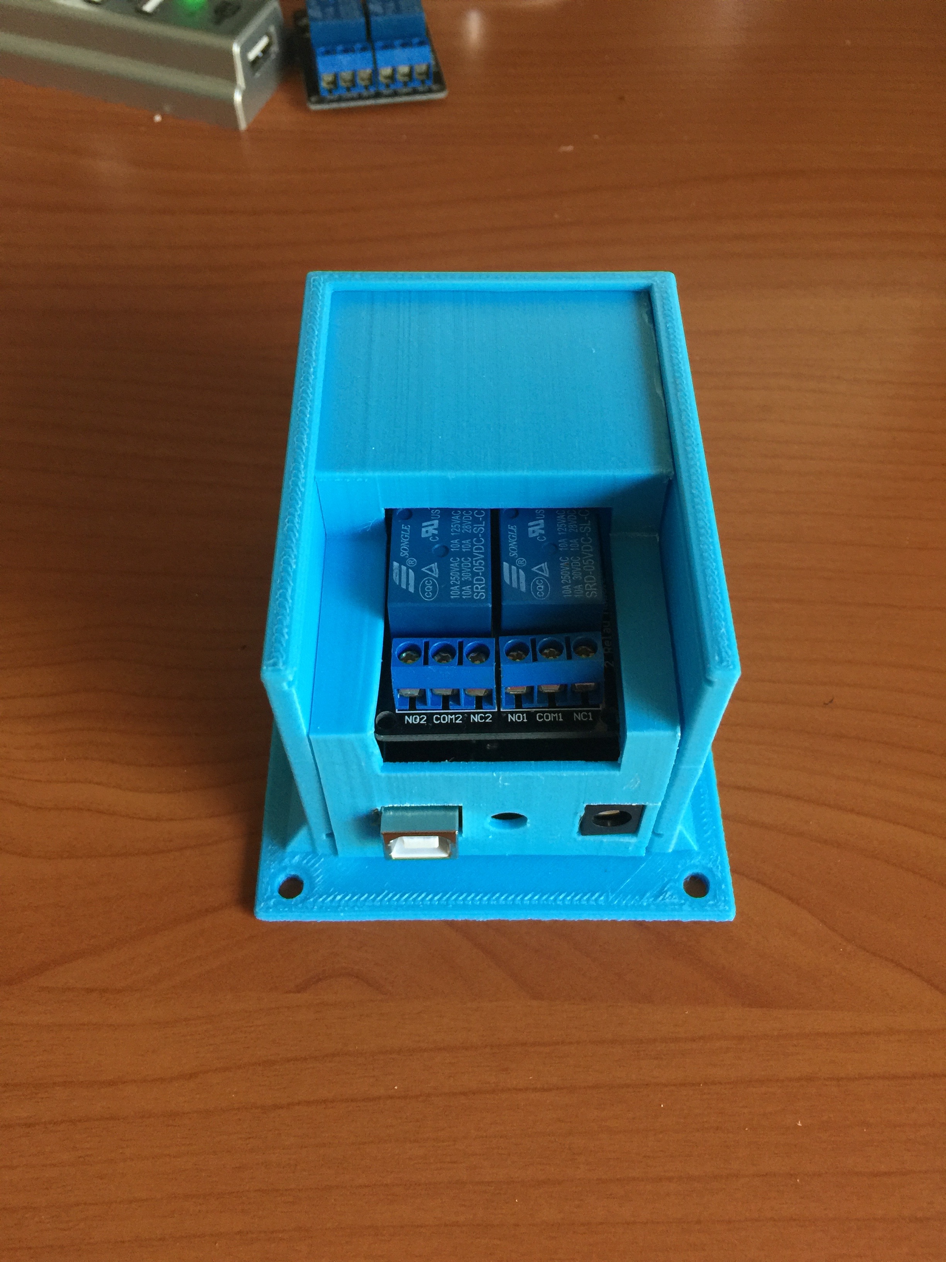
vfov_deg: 61.7
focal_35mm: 29
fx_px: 1057
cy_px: 631
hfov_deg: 48.2
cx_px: 473
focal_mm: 4.15
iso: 100
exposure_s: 1/17
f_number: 2.2
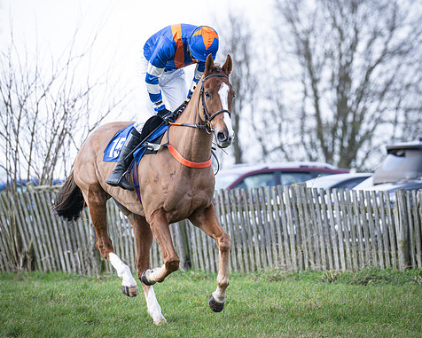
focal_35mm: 359
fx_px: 4485
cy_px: 139
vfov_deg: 4.3
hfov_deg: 5.4
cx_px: 267
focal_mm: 200
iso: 400
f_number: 4
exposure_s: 1/800
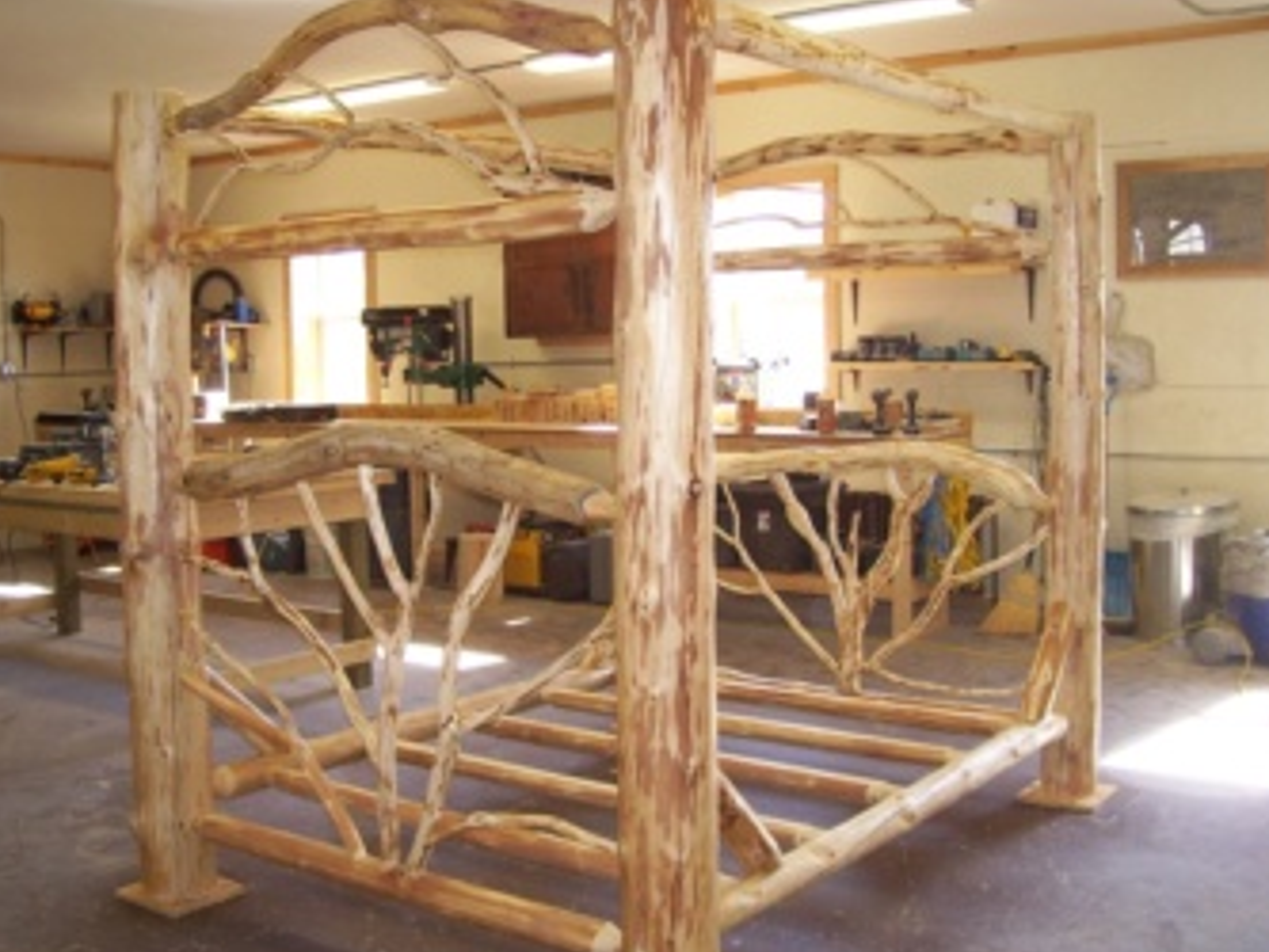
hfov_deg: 45.7
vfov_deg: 35.2
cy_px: 478
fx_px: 1504
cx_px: 585
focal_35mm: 41
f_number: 2.7
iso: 160
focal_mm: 6
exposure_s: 1/60
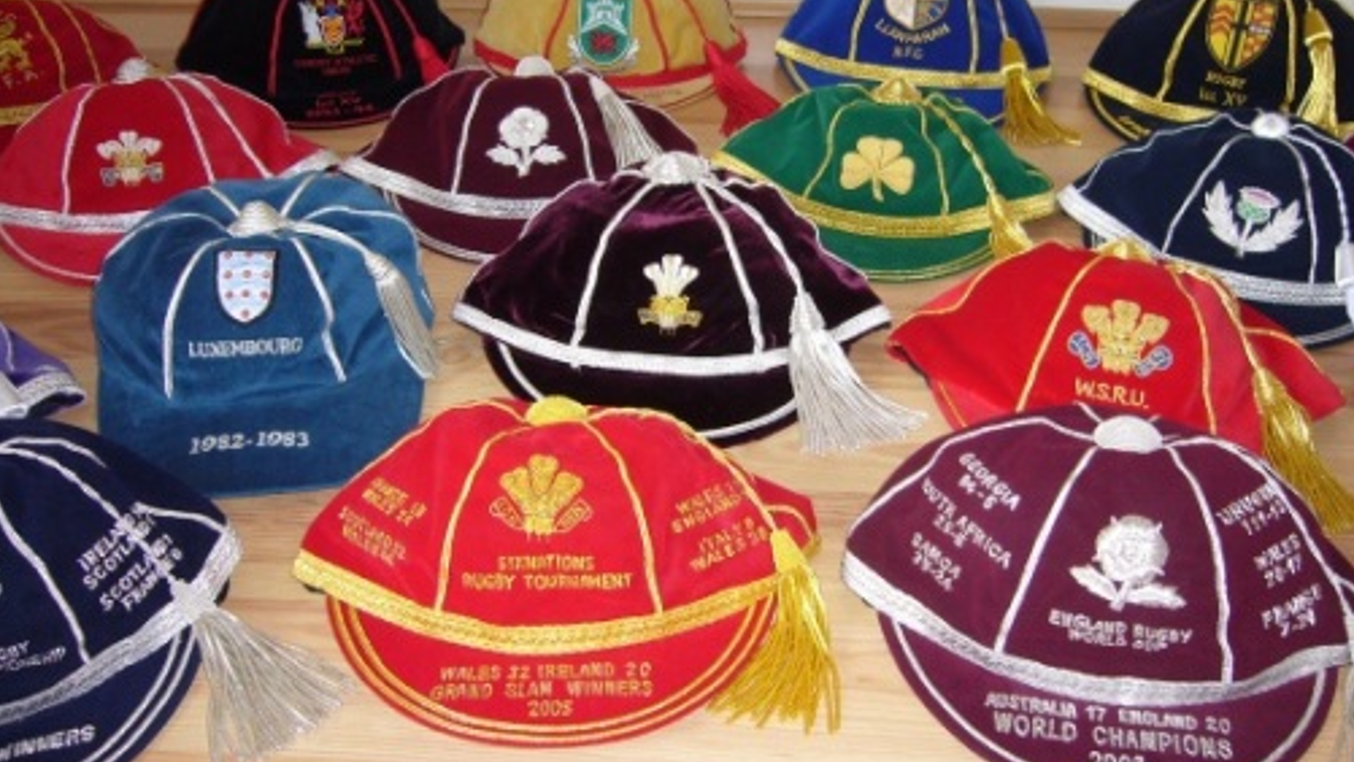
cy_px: 319
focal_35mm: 39
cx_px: 686
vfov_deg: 30.4
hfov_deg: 51.6
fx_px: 1400
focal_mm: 5.8
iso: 100
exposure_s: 1/60
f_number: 2.8
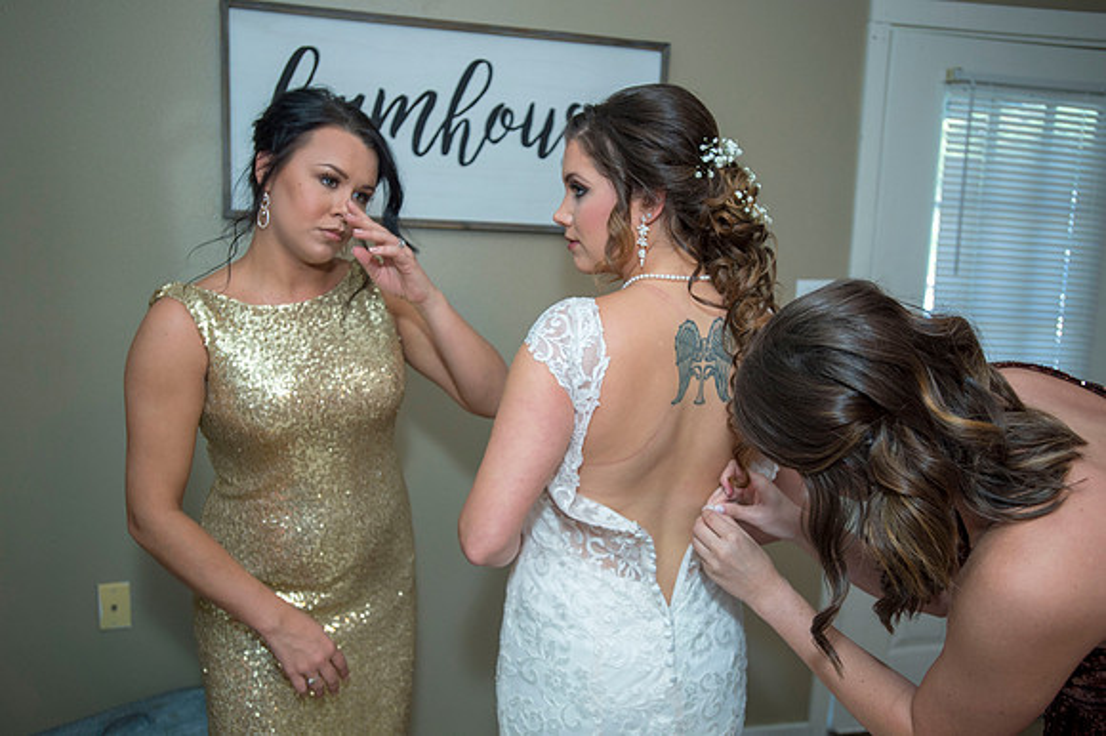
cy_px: 368
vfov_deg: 43.6
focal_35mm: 30
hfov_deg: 62.0
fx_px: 921
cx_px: 553
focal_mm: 30
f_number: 3.5
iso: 1250
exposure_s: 1/200
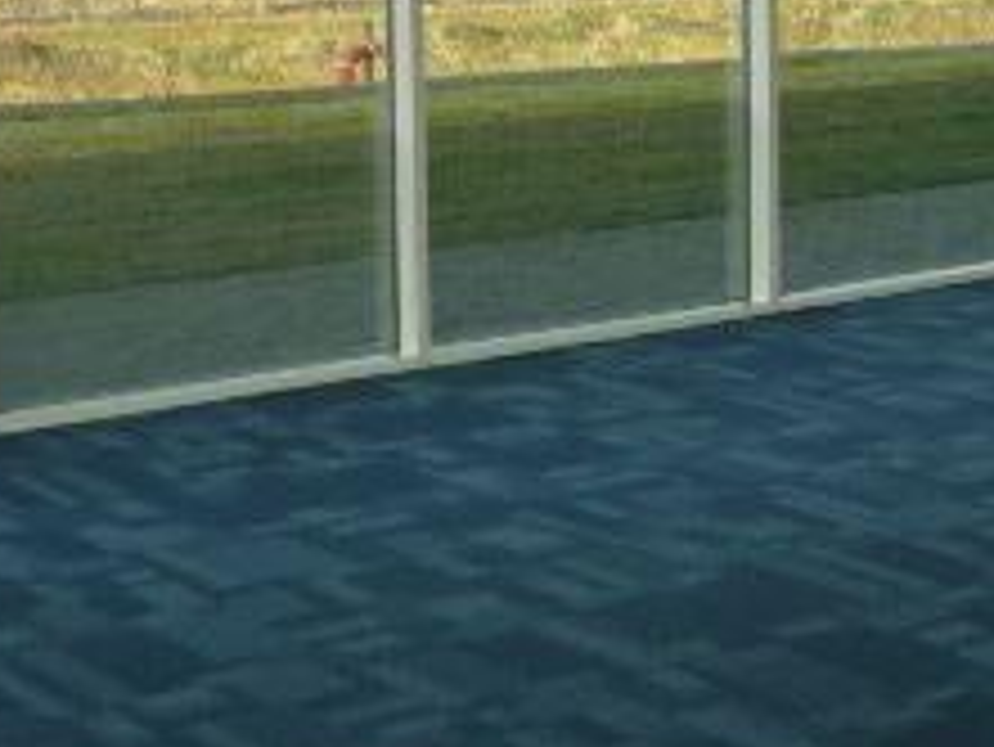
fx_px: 2500
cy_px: 9
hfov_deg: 22.4
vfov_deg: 16.6
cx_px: 648
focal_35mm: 87
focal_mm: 5.2
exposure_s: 1/160
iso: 100
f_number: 4
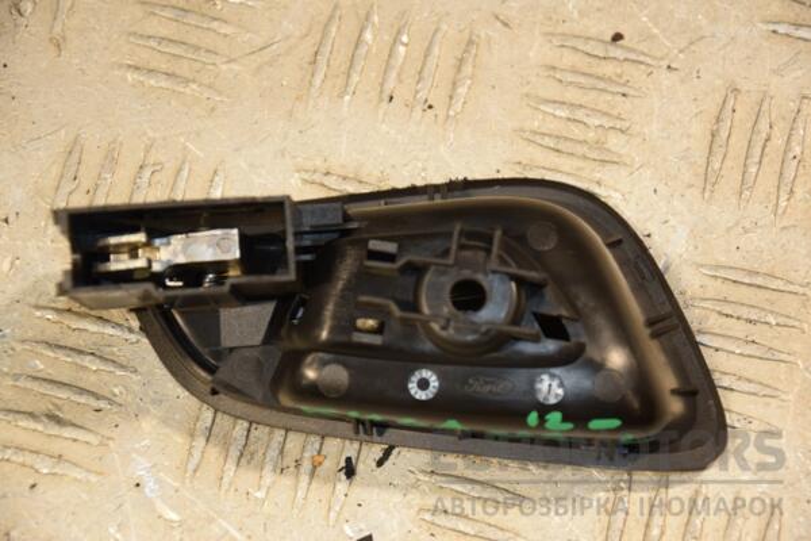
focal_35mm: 135
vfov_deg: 10.2
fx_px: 3041
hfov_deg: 15.2
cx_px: 406
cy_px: 270
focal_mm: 90
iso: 800
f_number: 5.6
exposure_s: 1/125
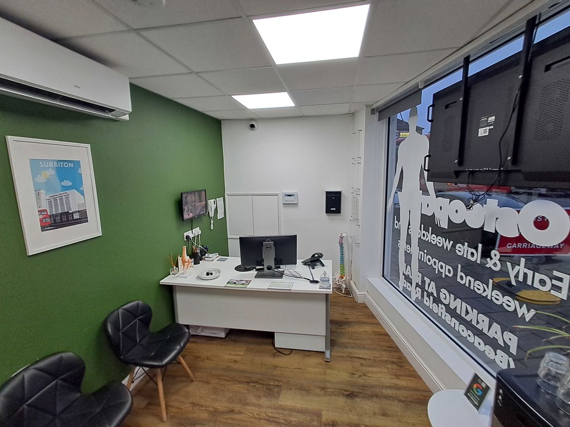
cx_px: 285
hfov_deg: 94.5
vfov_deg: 78.1
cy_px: 214
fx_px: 264
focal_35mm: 16
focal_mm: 1.64
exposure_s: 1/50
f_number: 2.2
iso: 64
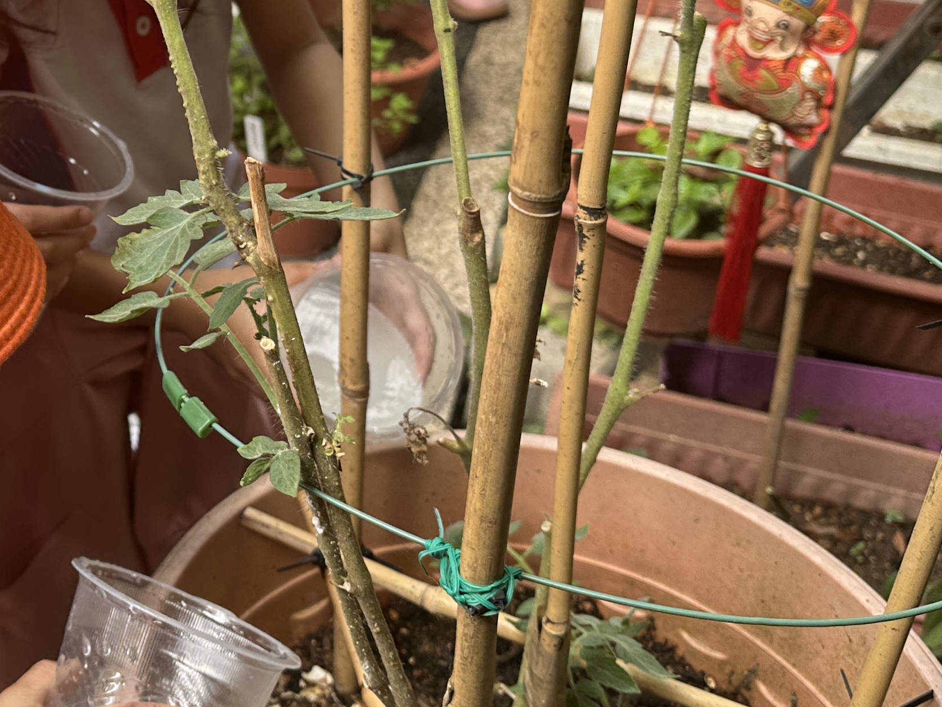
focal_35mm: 59
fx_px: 1606
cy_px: 99
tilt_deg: -31.1
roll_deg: +6.0
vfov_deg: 24.3
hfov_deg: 29.8
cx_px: -61
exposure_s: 1/197
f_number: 1.78
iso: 80
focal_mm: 6.86
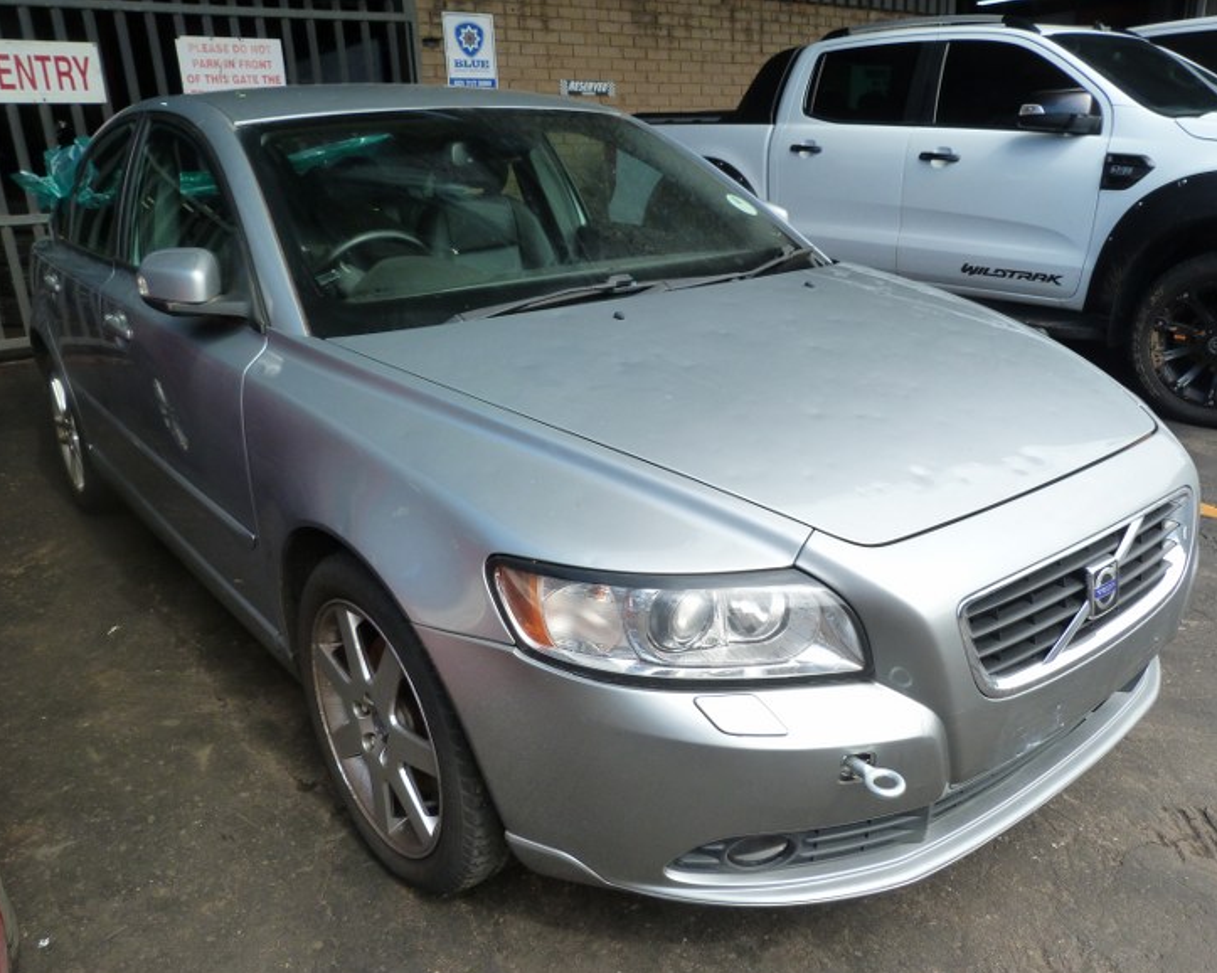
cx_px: 638
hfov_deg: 64.0
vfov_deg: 53.2
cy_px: 503
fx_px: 972
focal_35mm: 27
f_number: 4
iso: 125
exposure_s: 1/160
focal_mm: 4.5
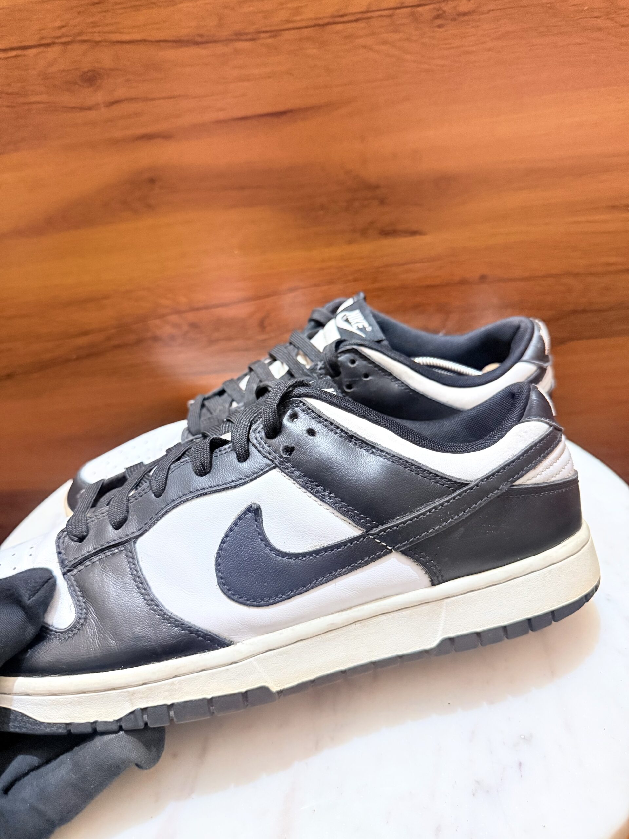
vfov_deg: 71.6
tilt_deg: -28.6
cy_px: 420
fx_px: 581
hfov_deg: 56.8
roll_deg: +6.7
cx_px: 314
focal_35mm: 24
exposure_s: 1/50
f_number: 1.78
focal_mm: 6.76
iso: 800
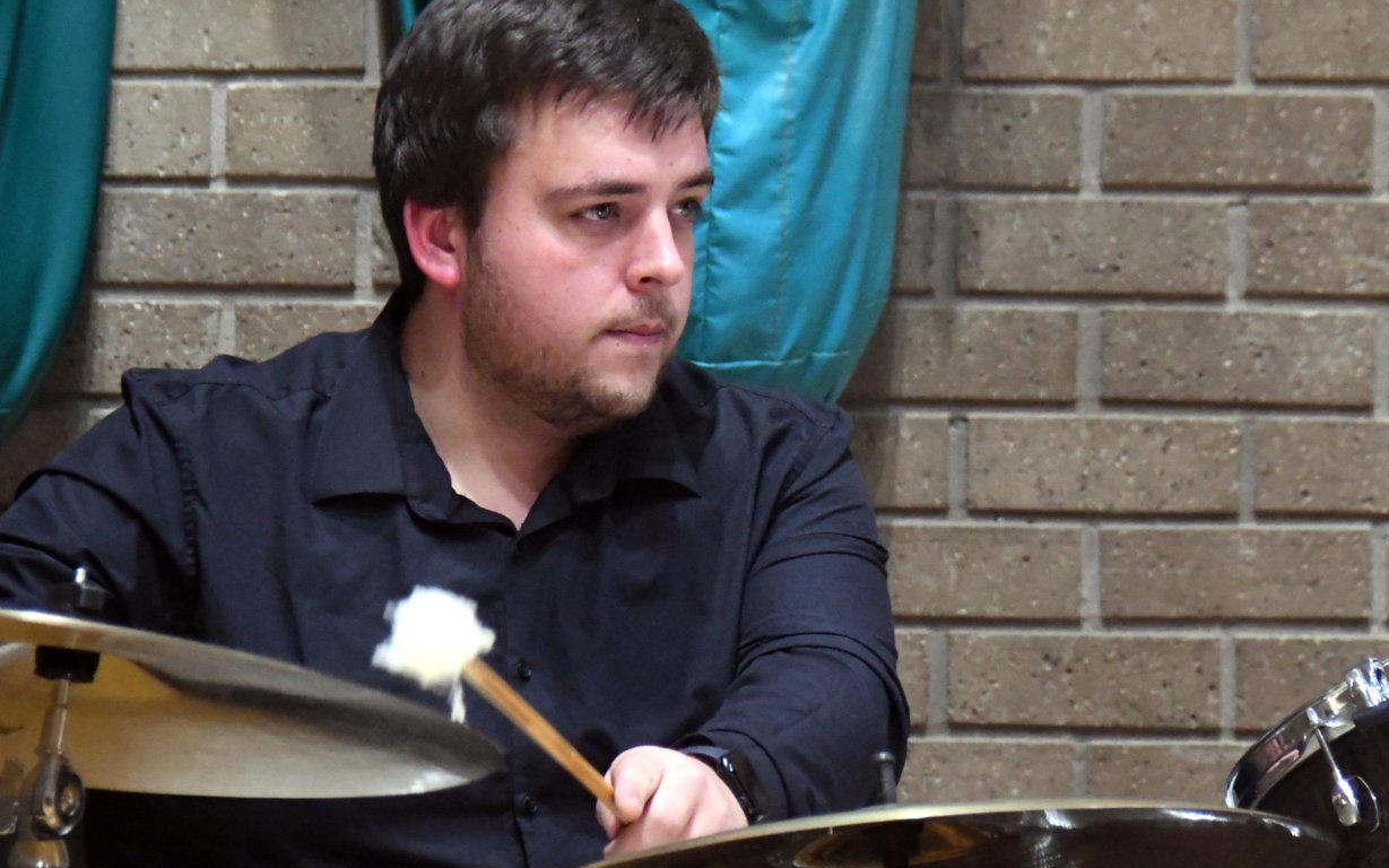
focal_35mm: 446
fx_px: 16877
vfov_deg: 2.9
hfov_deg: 4.7
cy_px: 249
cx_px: 687
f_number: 5.6
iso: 6400
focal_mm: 175
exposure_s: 1/80
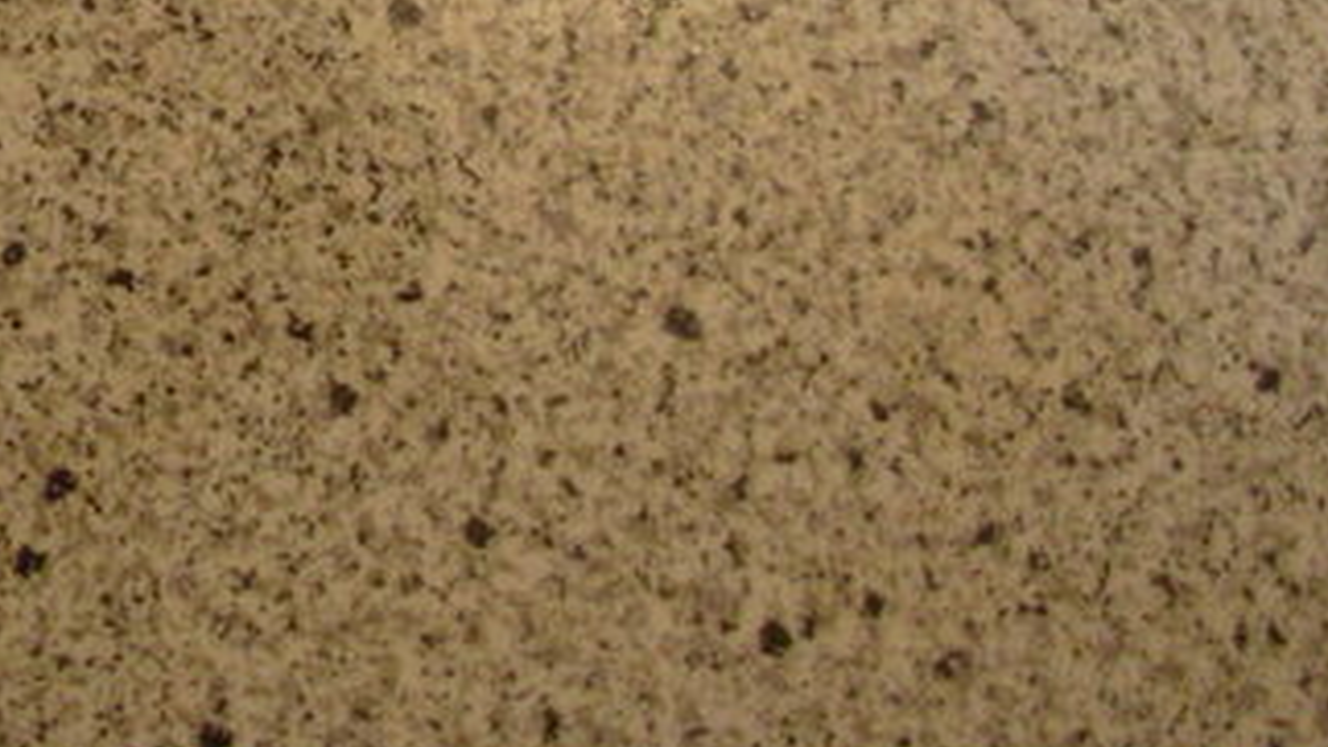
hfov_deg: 19.5
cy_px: -198
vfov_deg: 11.5
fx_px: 3626
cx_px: -272
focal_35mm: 103
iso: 146
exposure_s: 1/32
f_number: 2.9
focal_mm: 6.3
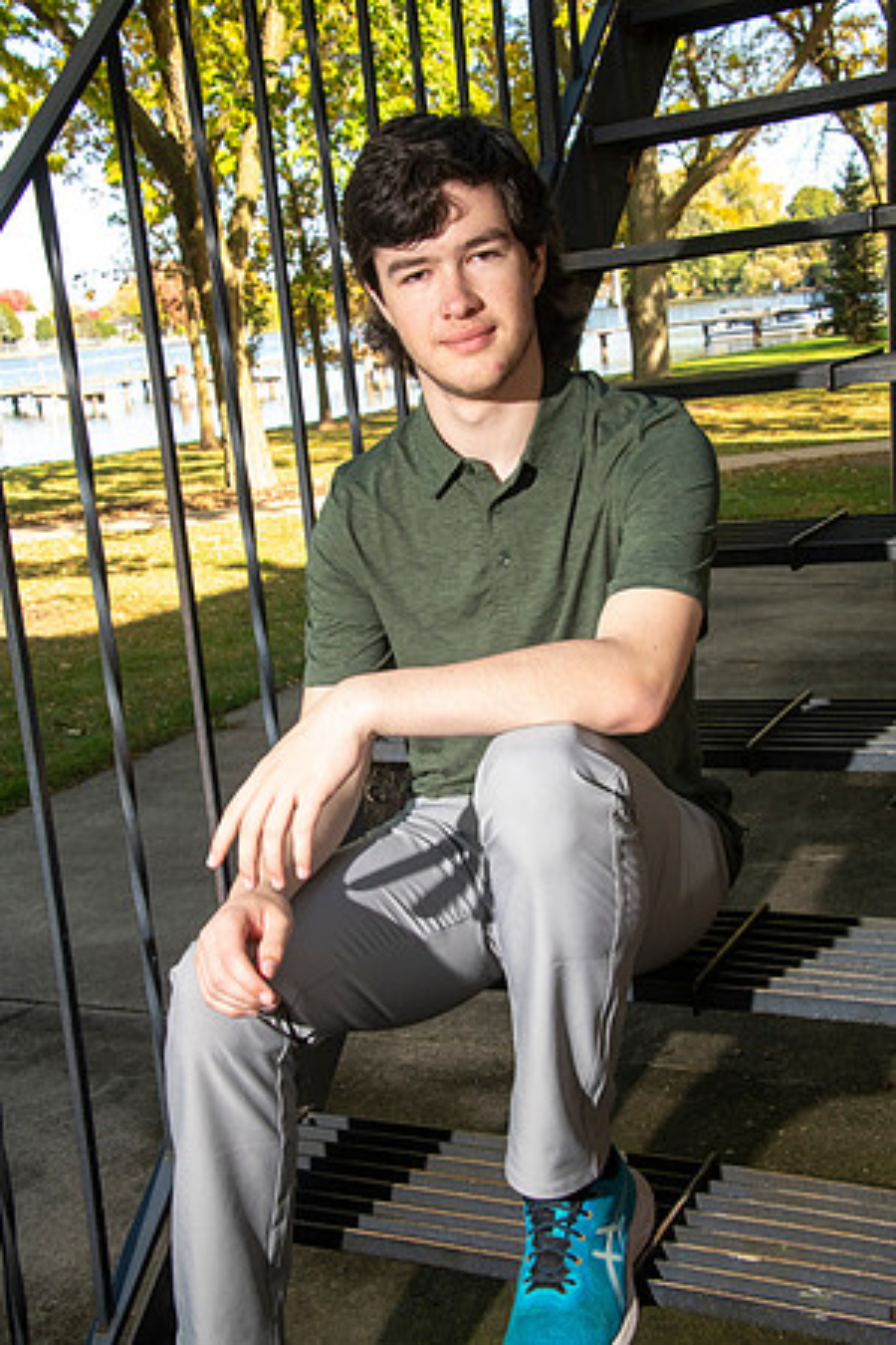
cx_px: 448
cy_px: 672
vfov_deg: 41.1
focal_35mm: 48
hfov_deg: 28.1
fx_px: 1792
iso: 800
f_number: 14
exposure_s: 1/160
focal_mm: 48
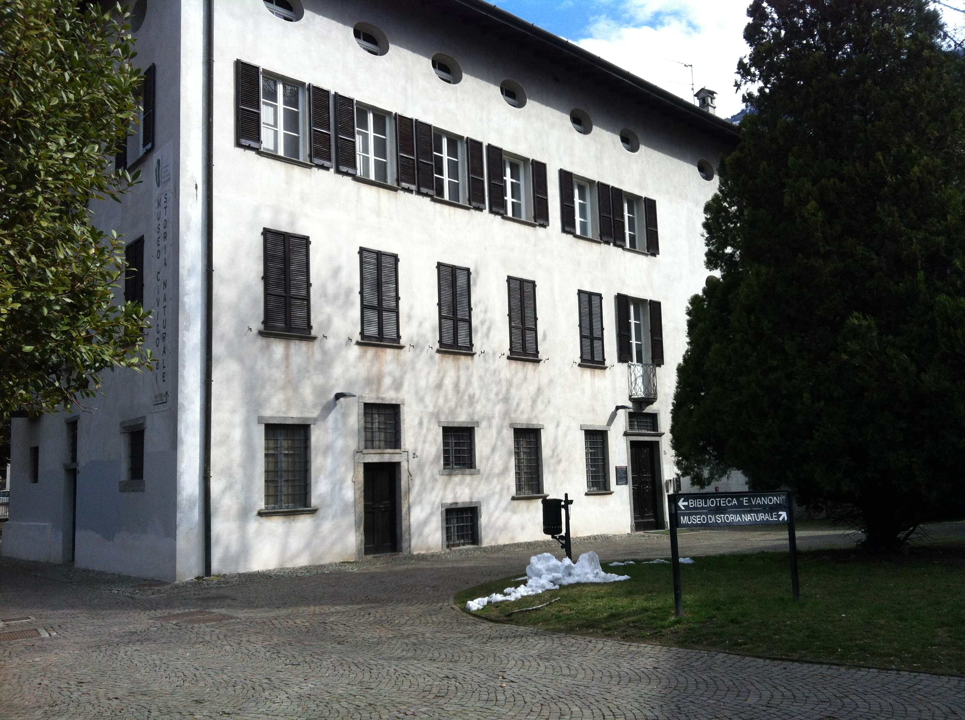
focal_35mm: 35
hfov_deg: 52.7
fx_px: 974
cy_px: 360
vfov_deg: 40.6
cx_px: 482
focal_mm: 3.85
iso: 80
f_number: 2.8
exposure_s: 1/1117
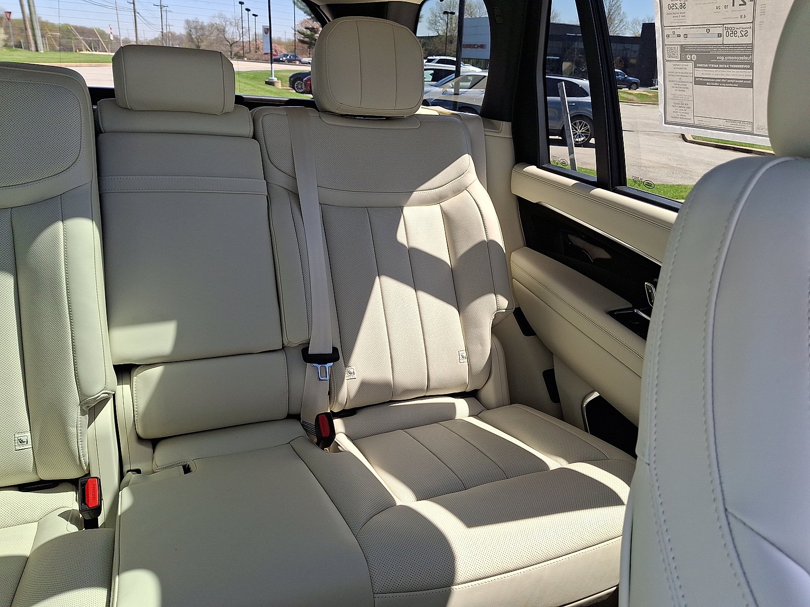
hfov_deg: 69.4
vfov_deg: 54.9
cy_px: 304
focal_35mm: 25
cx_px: 405
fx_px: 585
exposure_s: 1/182
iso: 25
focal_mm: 4.69
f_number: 1.8
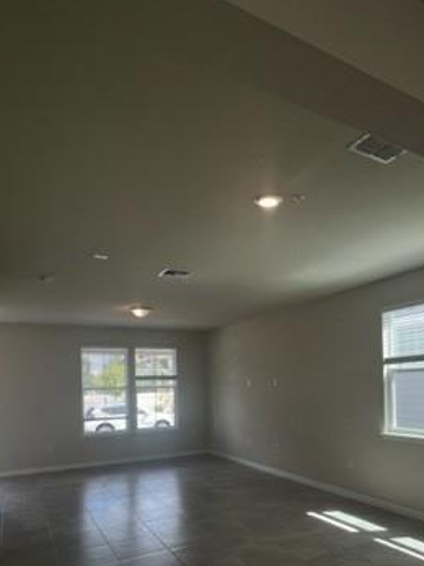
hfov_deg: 56.1
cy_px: 377
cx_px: 266
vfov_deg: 69.6
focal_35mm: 24
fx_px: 392
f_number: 1.8
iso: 32
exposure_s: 1/135
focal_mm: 1.57
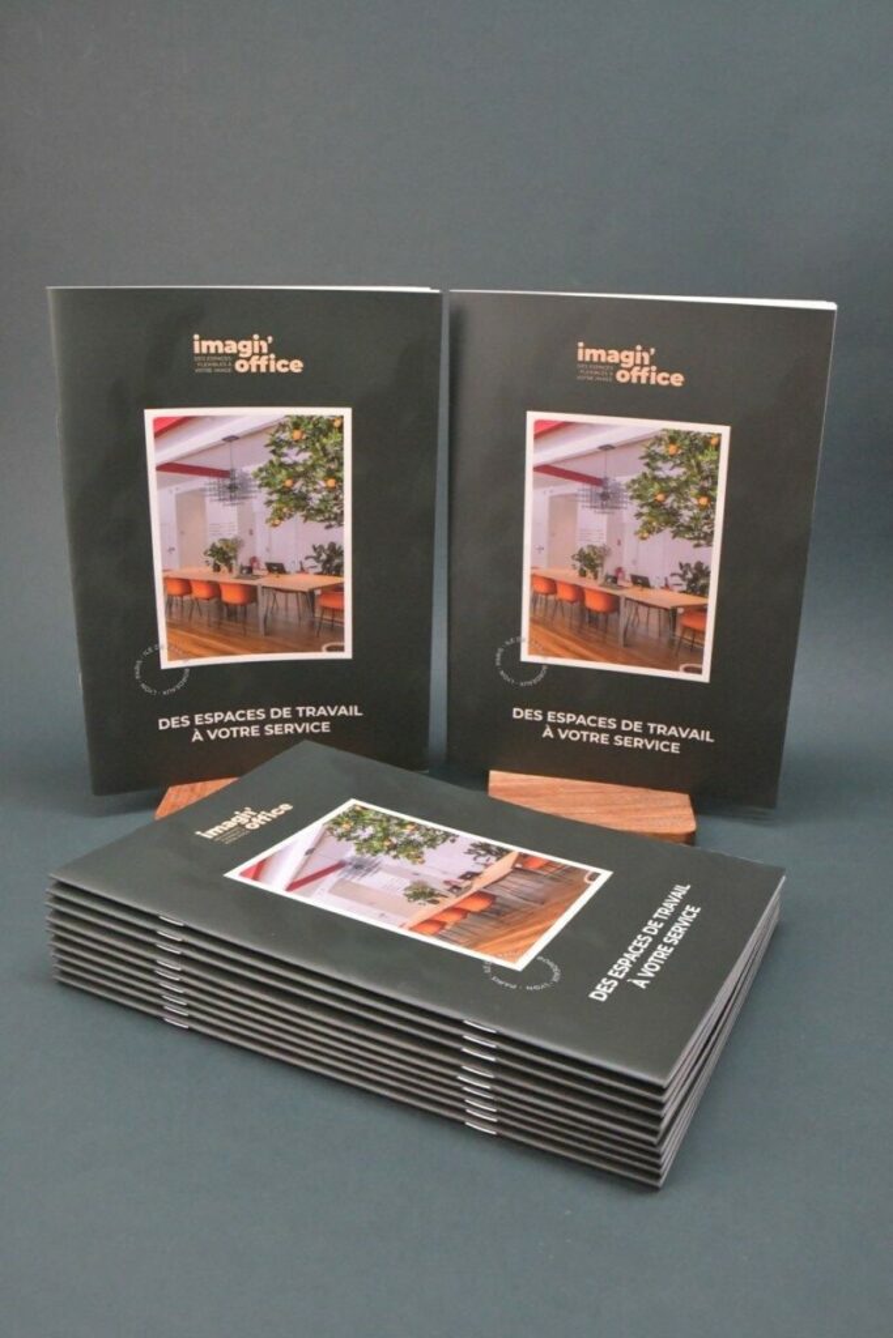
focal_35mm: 33
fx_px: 1227
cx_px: 446
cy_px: 669
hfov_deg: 40.0
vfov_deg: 57.2
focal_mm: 22
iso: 6400
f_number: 13
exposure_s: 1/200
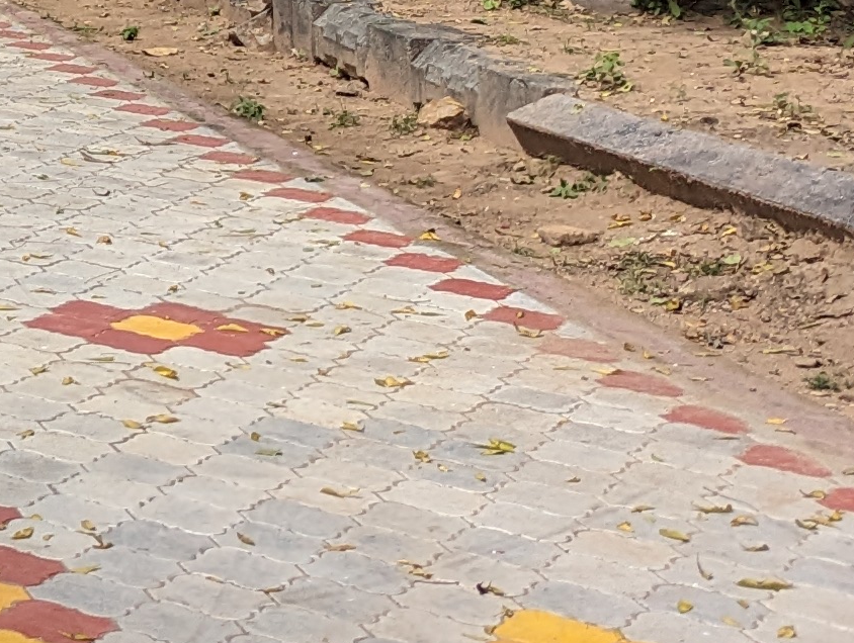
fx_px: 2867
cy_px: -783
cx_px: -839
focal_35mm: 116
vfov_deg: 11.2
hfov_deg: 14.3
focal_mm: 6.81
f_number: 1.85
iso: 37
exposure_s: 1/1029
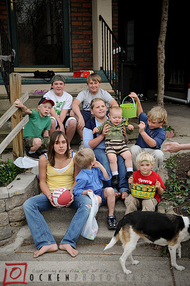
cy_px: 143
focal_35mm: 51
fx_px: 405
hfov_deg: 26.4
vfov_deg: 38.9
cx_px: 95
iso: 200
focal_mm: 34
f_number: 6.3
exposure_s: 1/100
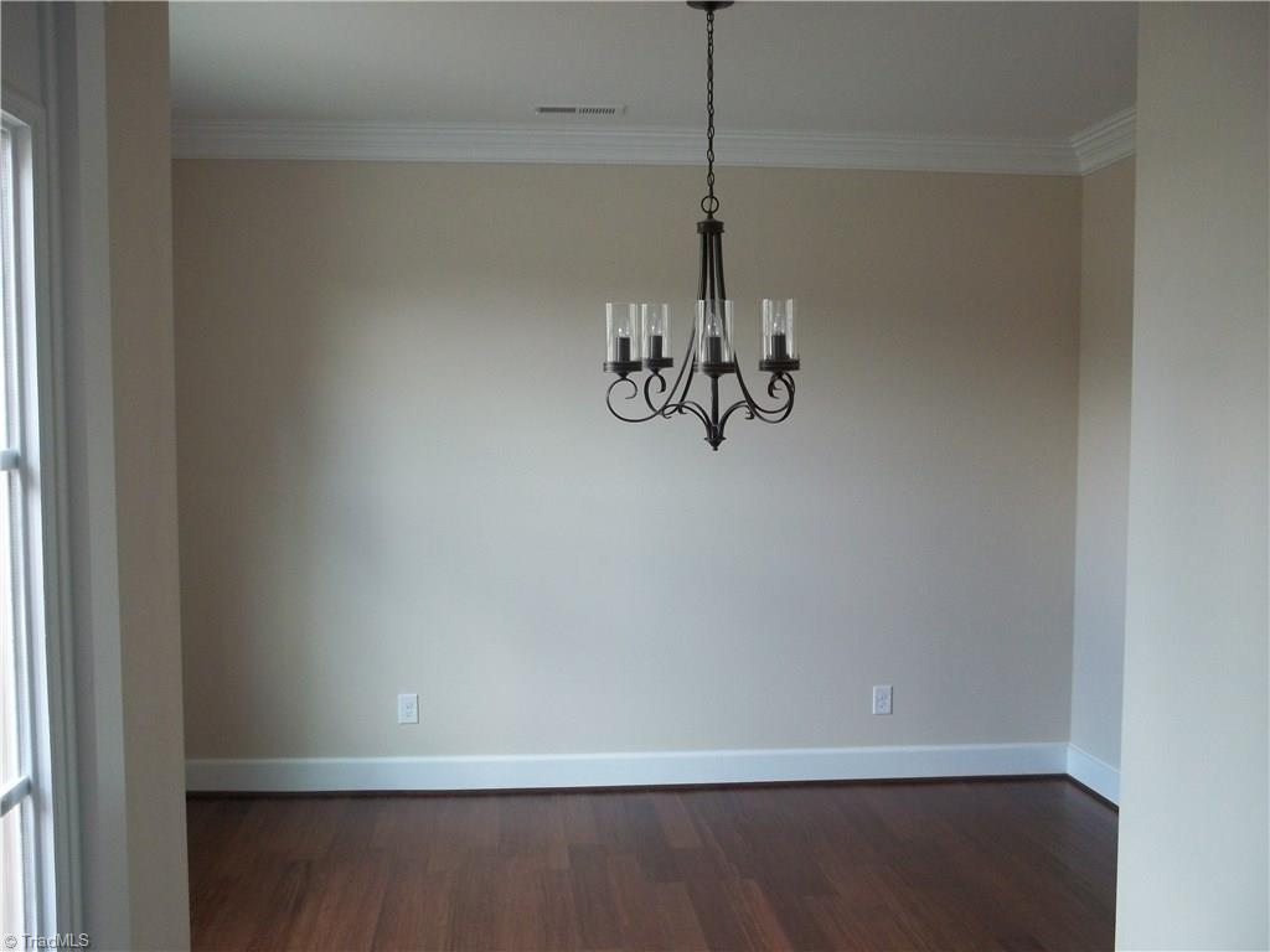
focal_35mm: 33
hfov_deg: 55.4
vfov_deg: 42.9
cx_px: 635
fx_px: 1211
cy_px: 476
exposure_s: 1/40
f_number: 3.3
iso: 160
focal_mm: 5.9
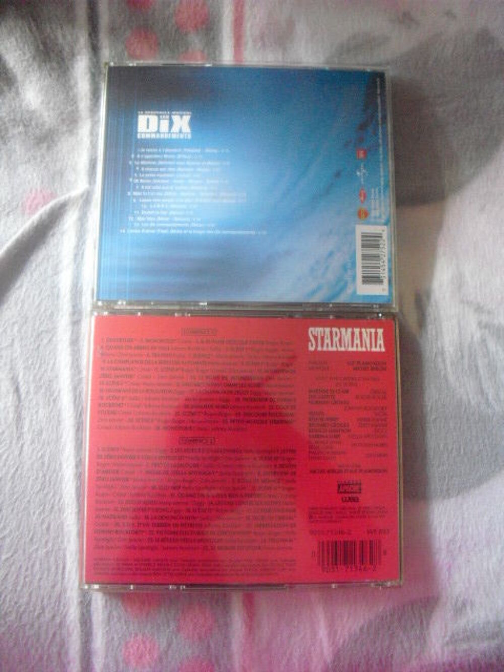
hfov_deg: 39.7
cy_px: 336
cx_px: 252
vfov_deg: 51.4
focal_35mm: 36
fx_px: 699
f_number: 3.1
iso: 800
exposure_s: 1/60
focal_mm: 6.3
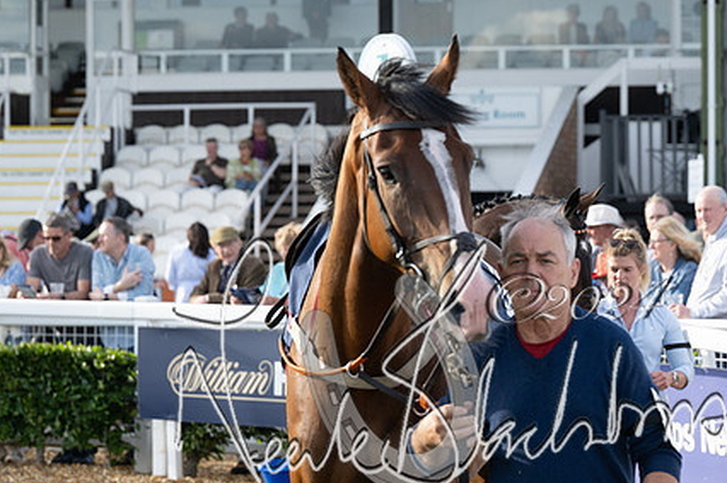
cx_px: 486
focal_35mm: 169
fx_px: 3409
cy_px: 249
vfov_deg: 8.1
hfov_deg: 12.2
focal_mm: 83
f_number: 4
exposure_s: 1/1000
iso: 400
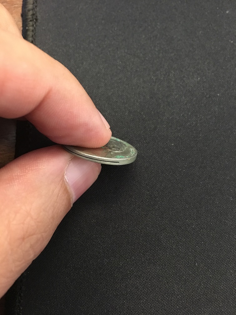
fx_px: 264
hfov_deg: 48.2
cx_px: 118
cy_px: 158
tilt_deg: -77.6
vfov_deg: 61.7
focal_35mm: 29
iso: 200
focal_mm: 4.15
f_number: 2.2
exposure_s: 1/15
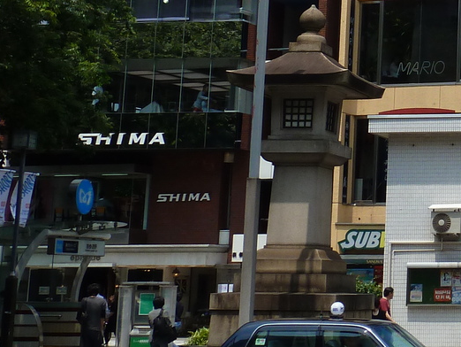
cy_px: 21
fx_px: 1306
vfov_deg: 14.9
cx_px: 684
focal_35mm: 98
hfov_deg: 18.0
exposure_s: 1/500
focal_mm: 5.3
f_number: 5
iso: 80
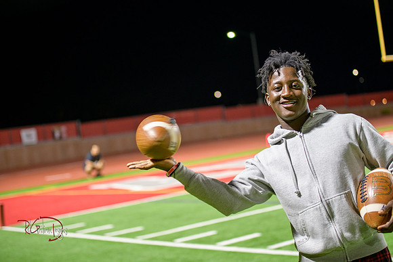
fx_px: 764
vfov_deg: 19.5
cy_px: 131
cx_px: 196
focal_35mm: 70
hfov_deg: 28.8
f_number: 2.8
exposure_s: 1/60
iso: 1600
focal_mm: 70
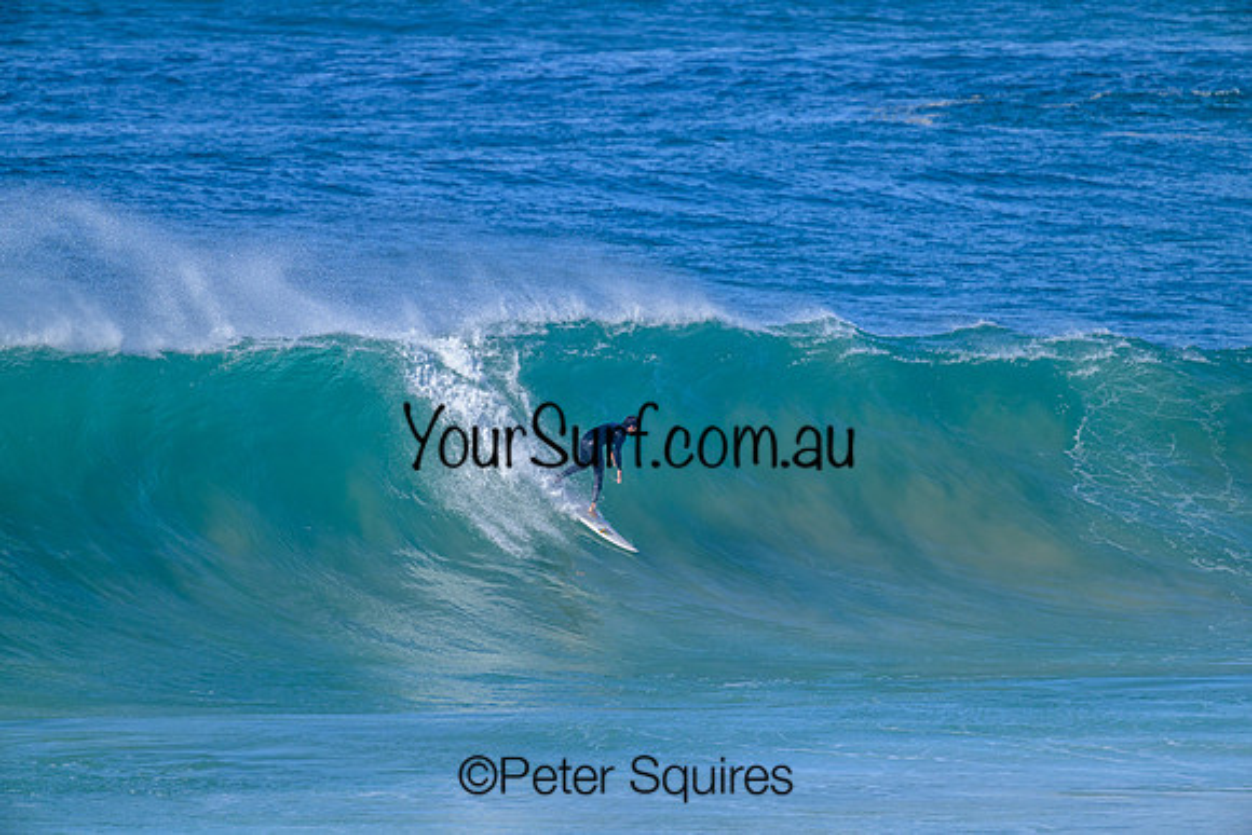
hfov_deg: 3.7
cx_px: 626
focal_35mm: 560
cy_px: 418
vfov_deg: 2.5
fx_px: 19479
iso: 720
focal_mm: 560
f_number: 8
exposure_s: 1/2000
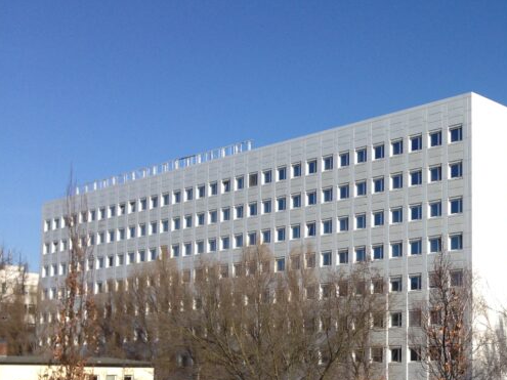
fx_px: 879
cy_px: 295
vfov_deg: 24.1
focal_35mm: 60
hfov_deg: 30.7
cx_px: 457
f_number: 2.4
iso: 64
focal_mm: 4.12
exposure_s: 1/1506
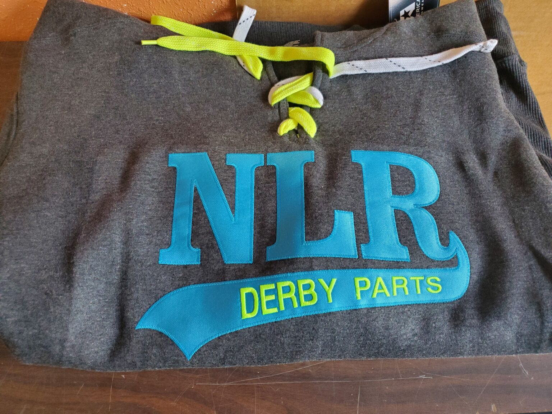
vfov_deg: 53.1
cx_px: 276
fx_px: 415
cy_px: 207
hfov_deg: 67.3
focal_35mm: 26
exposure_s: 1/39
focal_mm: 4.3
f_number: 1.5
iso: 250
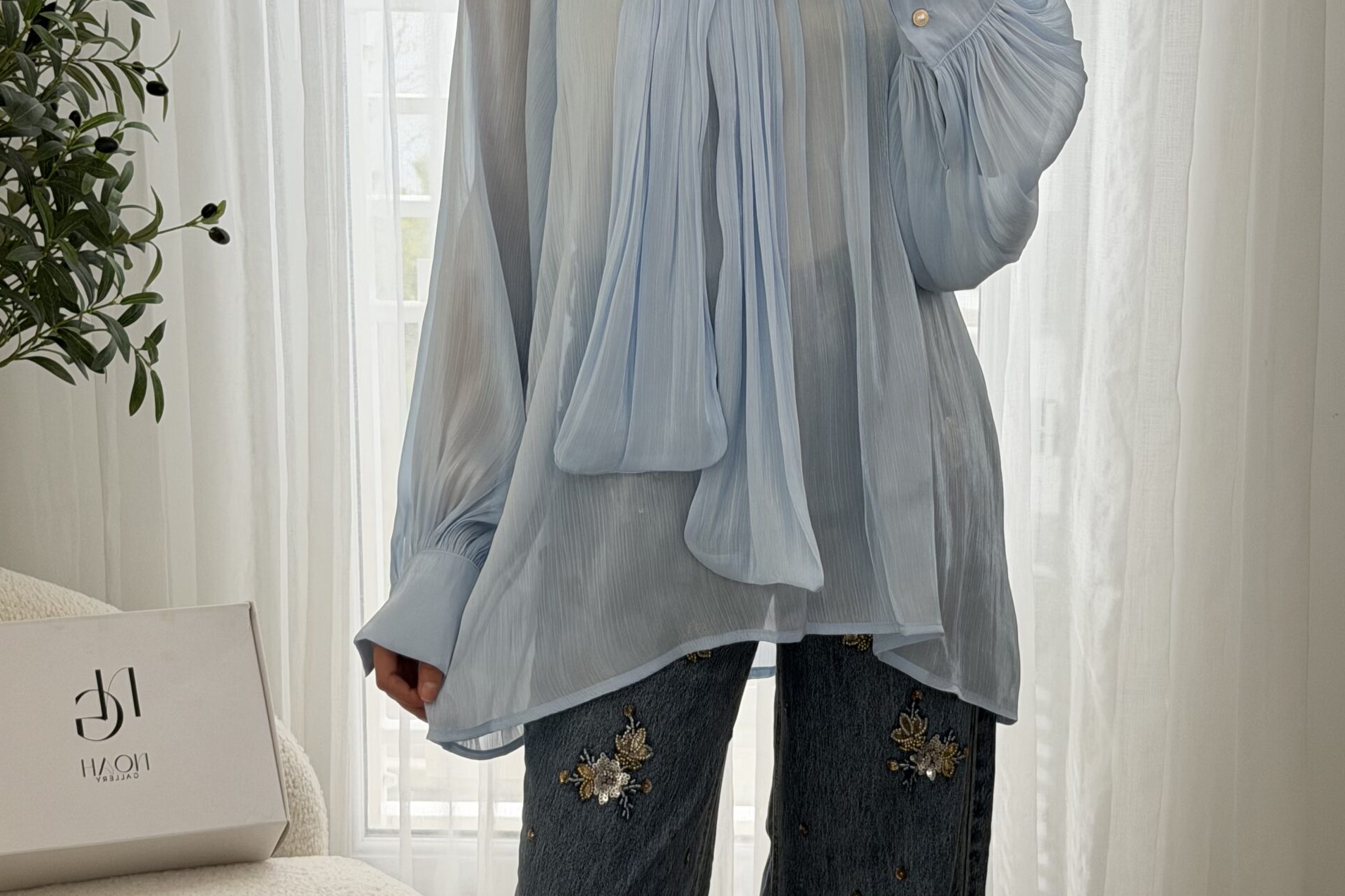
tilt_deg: -26.7
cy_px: 605
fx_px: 2503
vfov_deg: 20.2
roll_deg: -1.4
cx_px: 674
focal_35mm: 67
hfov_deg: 30.1
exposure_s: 1/363
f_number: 1.78
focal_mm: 6.76
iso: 64
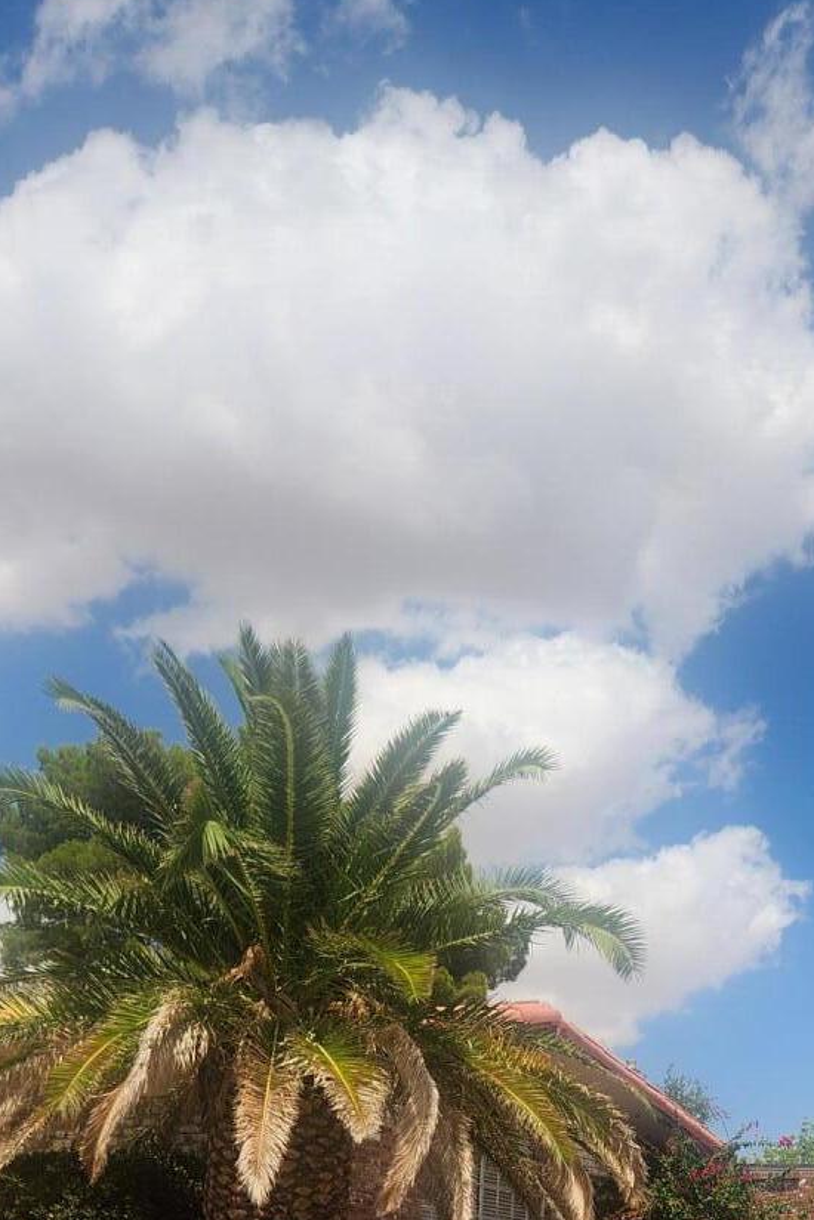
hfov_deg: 23.0
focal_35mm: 58
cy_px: 1389
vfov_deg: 30.3
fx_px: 1967
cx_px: 681
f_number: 1.8
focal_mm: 5.4
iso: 20
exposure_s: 1/2812
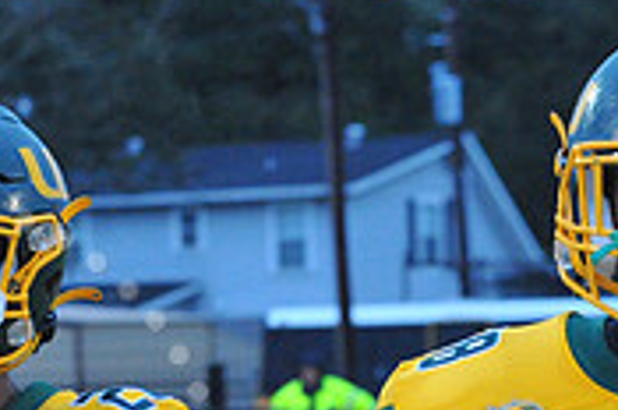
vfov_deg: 2.8
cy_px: 520
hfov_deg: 4.1
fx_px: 8516
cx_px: -102
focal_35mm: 497
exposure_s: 1/200
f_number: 11
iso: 6400
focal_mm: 150
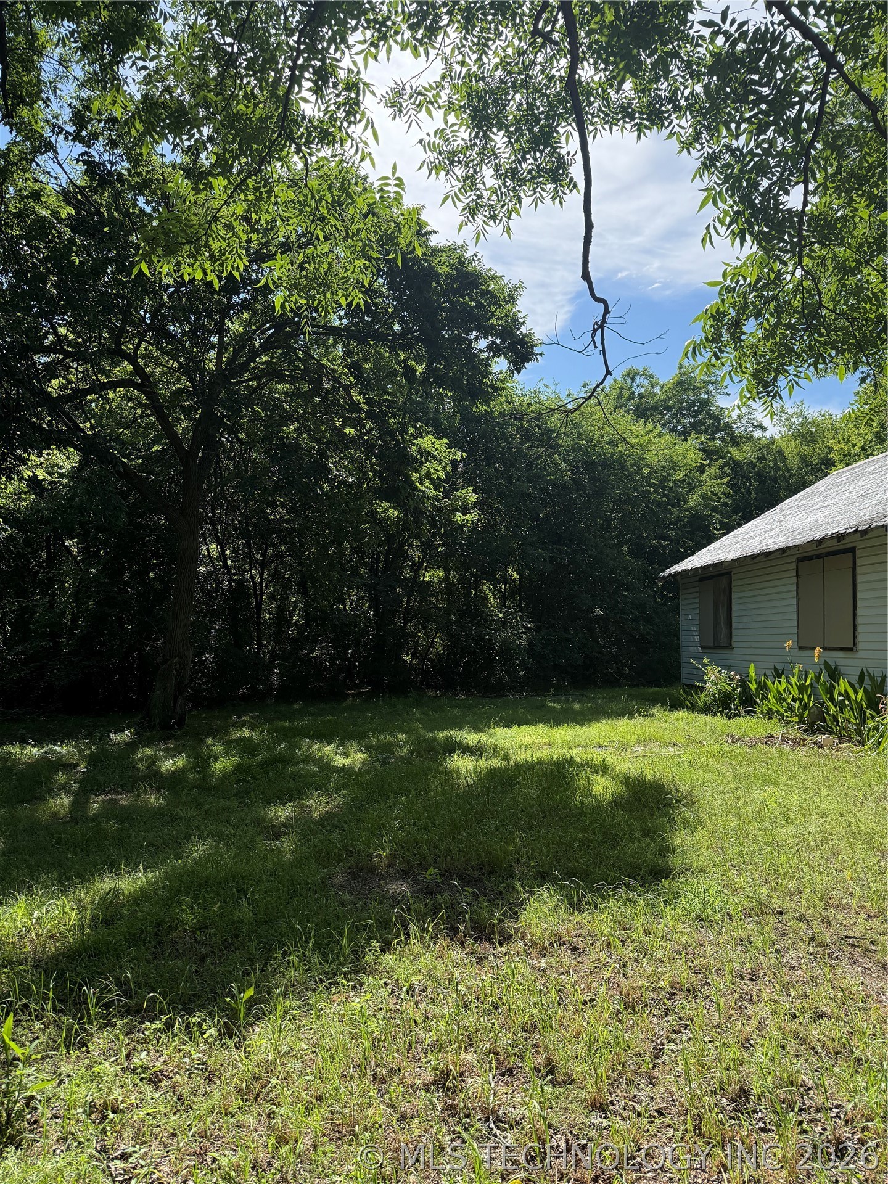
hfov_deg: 56.8
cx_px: 444
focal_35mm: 24
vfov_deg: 71.6
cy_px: 592
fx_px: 821
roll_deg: -0.7
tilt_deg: +3.6
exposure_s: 1/2611
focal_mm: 6.76
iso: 100
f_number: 1.78
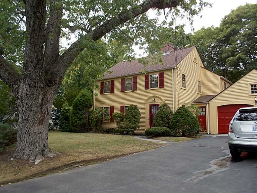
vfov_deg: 48.2
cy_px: 96
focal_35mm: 29
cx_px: 128
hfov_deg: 61.7
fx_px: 215
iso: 80
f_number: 3.3
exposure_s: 1/125
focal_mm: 4.1
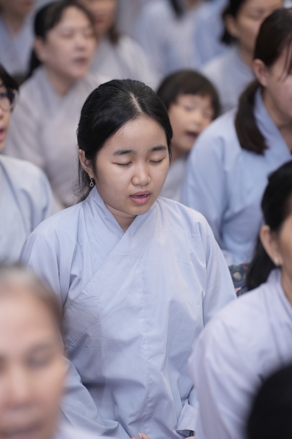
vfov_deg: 10.8
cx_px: 130
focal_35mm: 191
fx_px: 2326
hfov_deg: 7.2
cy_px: 200
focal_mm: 150
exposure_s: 1/160
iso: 2000
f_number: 2.8
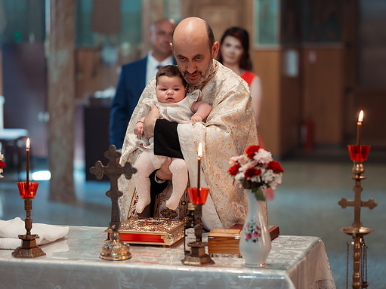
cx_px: 213
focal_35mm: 99
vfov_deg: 14.9
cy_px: 135
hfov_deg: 19.8
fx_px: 1104
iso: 1600
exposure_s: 1/200
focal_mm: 85
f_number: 2
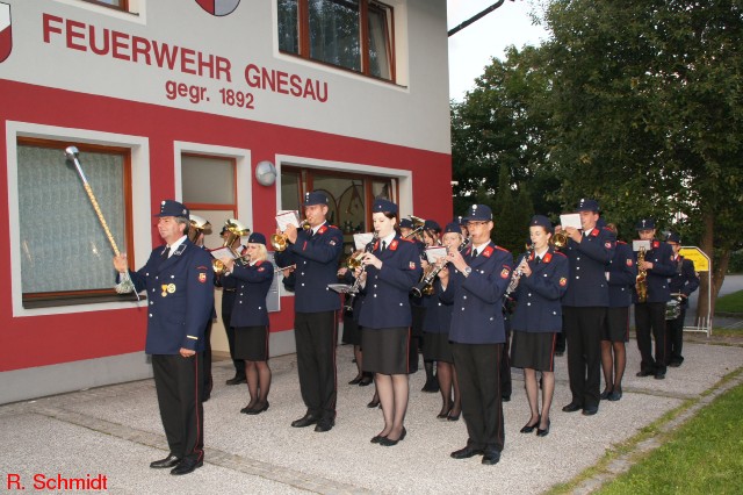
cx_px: 372
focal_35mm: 33
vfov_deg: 39.9
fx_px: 681
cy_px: 248
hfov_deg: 57.2
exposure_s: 1/60
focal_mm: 22
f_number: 6.3
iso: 800
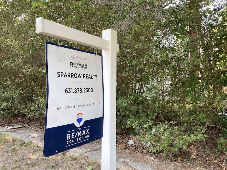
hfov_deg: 63.4
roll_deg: -2.4
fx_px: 184
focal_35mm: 28
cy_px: 85
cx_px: 114
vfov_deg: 49.7
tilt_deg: +4.2
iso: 32
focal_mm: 3.99
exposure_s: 1/121
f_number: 1.8
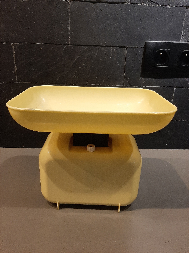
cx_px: 94
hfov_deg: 53.1
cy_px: 126
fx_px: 189
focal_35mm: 26
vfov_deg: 67.3
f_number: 1.7
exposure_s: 1/50
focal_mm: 3.93
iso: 200
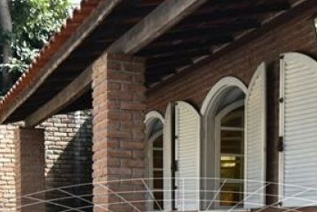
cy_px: 267
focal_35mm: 66
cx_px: 184
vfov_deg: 19.2
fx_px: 581
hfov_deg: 30.4
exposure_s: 1/200
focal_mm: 12
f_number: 6.3
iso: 200
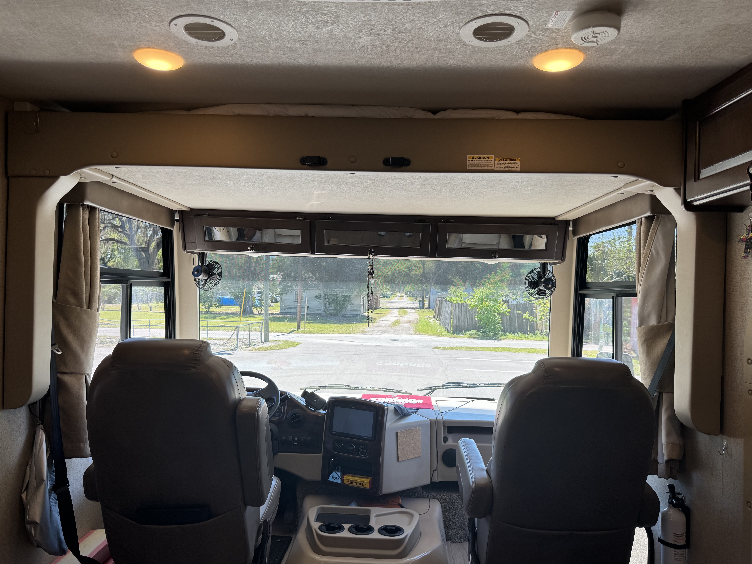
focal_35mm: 25
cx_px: 374
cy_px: 280
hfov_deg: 69.4
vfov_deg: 54.9
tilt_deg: +0.0
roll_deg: -1.6
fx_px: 543
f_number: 1.78
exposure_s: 1/402
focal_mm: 6.76
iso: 80
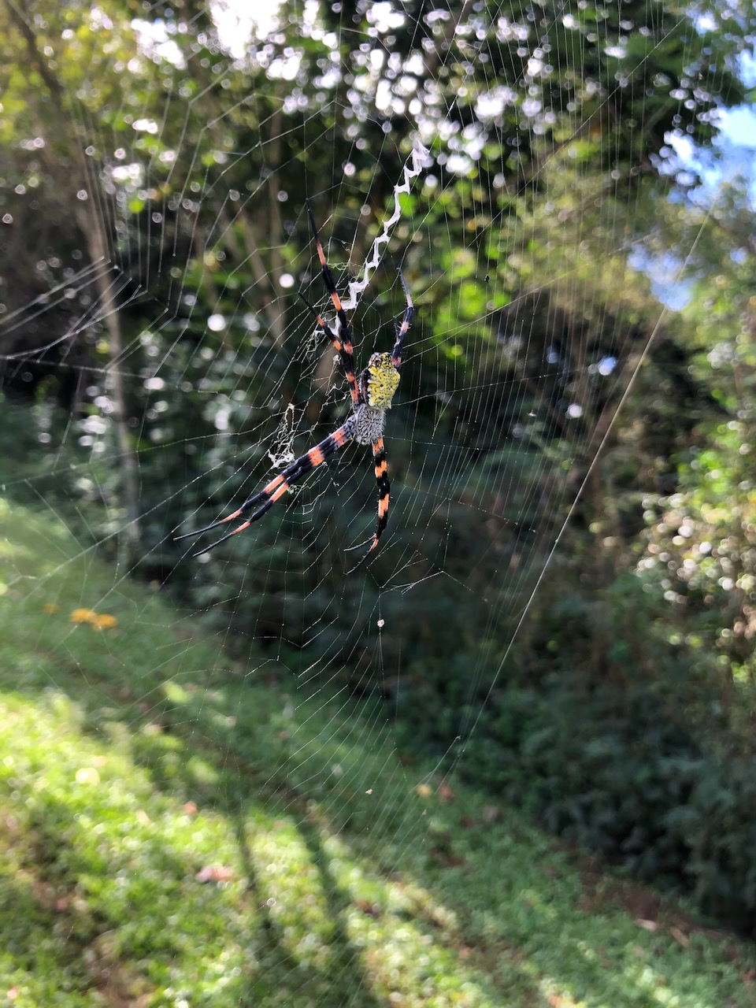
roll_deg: -11.6
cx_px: 378
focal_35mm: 28
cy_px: 504
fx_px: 815
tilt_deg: +5.9
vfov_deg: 63.4
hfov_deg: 49.7
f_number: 1.8
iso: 25
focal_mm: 3.99
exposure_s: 1/120
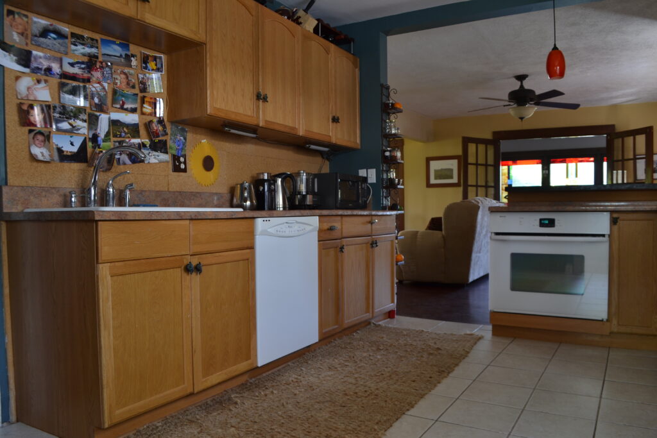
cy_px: 219
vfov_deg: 47.9
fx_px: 493
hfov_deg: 67.4
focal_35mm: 27
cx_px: 328
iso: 100
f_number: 5.6
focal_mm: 18
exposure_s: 1/2
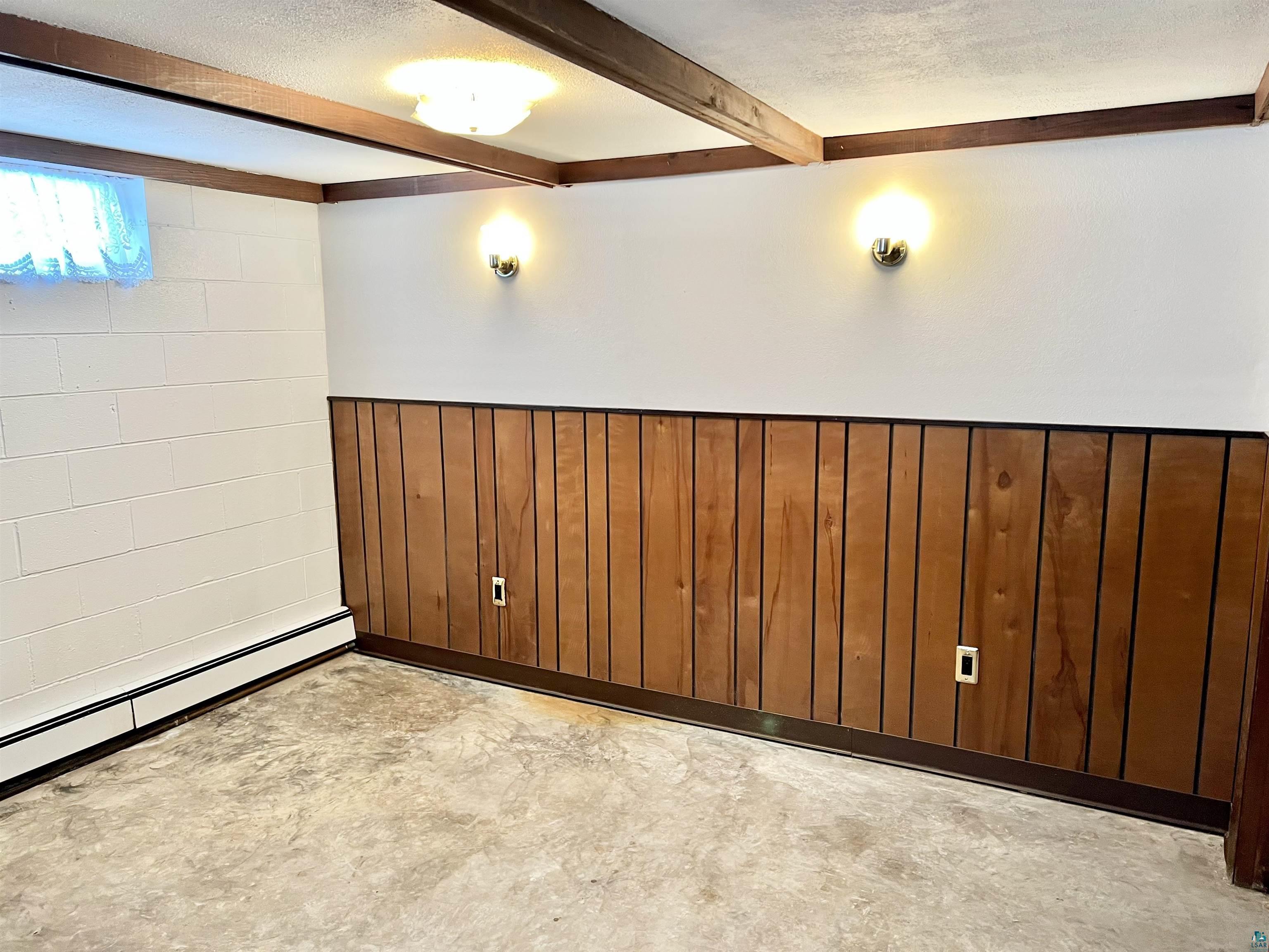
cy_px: 476
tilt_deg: -10.2
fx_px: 953
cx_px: 634
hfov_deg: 67.3
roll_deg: +0.9
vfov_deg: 53.1
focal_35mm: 26
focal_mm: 5.7
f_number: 1.5
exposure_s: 1/60
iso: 100
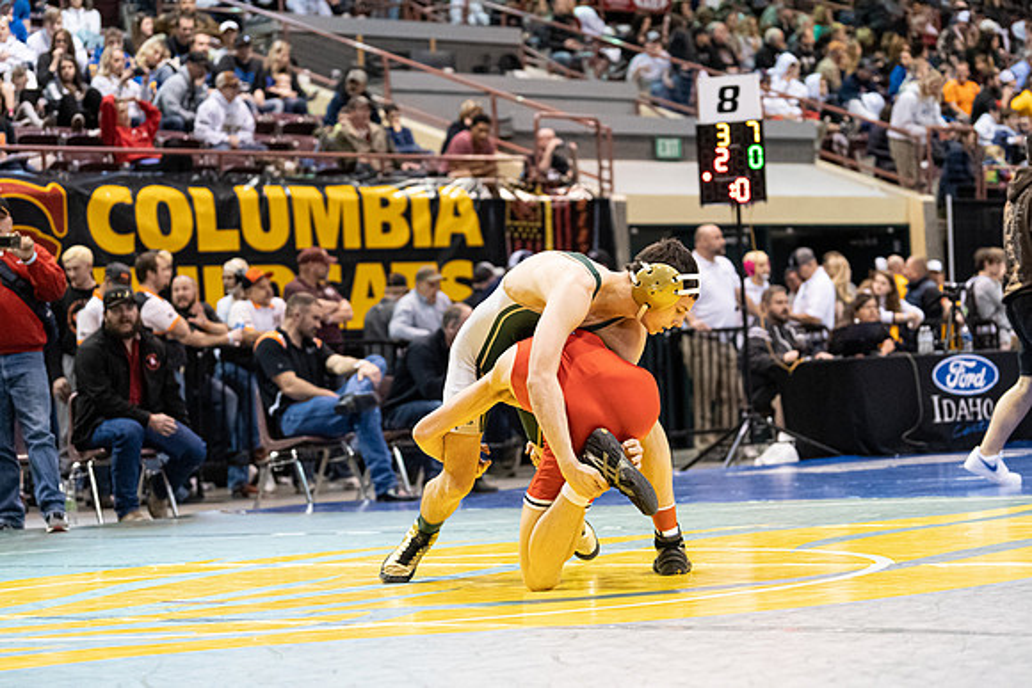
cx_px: 516
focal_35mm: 102
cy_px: 344
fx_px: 2925
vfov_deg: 13.4
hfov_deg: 20.0
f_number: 4
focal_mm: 102
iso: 10000
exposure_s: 1/500
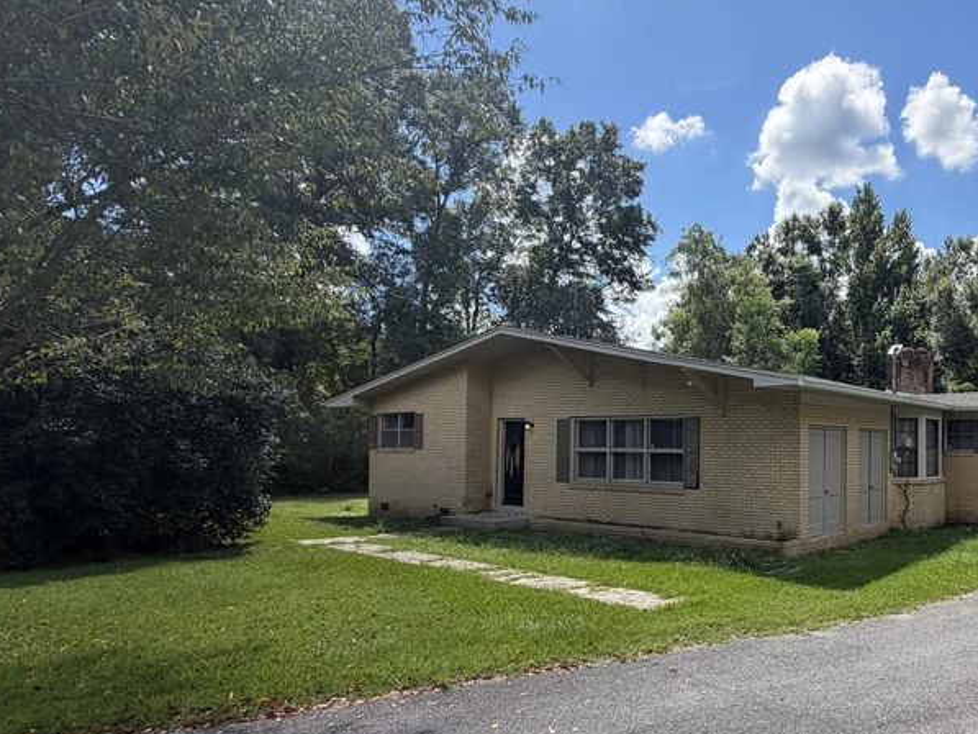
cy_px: 431
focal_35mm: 24
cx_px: 770
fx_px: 678
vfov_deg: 56.5
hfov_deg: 65.7
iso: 32
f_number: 2.2
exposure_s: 1/770
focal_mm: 2.22
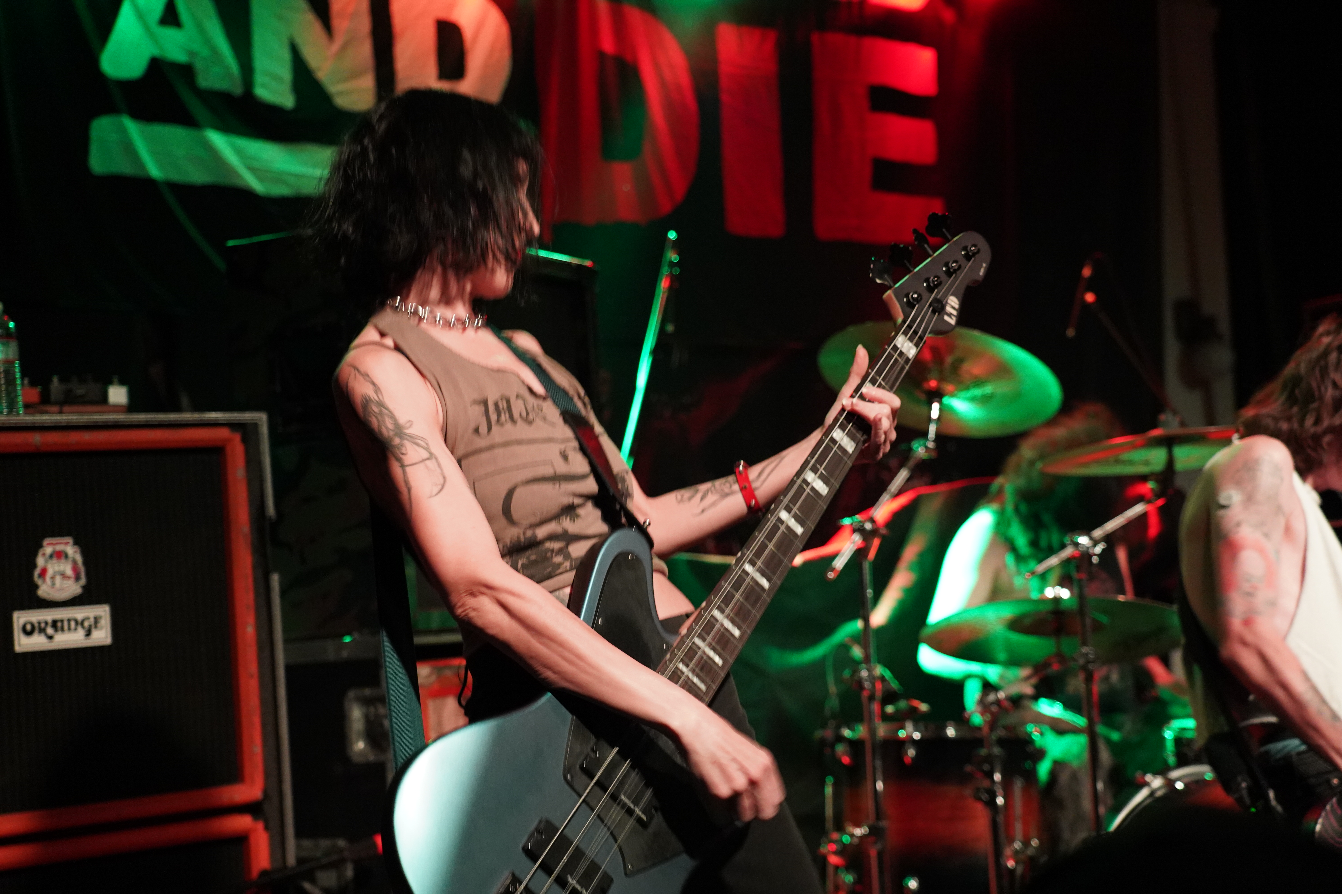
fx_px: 2013
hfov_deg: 36.9
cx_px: 671
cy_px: 447
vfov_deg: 25.1
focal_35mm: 54
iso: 5000
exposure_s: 1/60
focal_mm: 54
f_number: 4
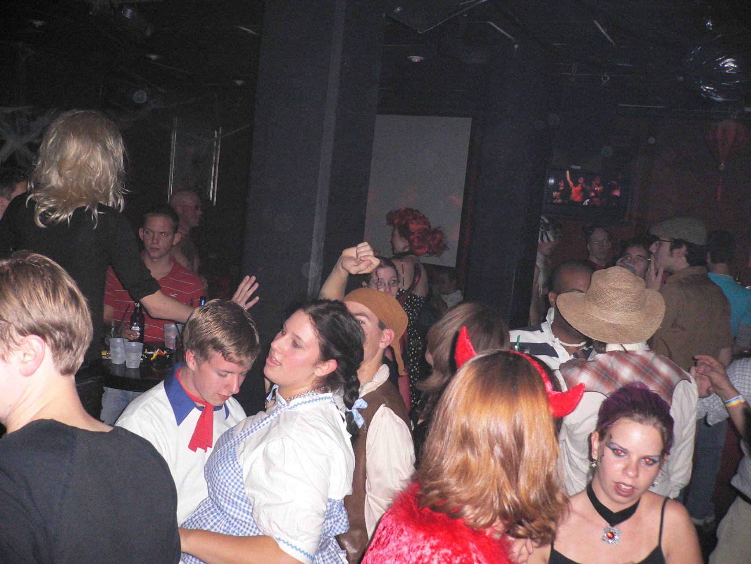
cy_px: 282
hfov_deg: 52.6
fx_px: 759
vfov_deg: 40.7
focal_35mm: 35
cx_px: 376
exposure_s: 1/60
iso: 300
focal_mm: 5.8
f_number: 2.8
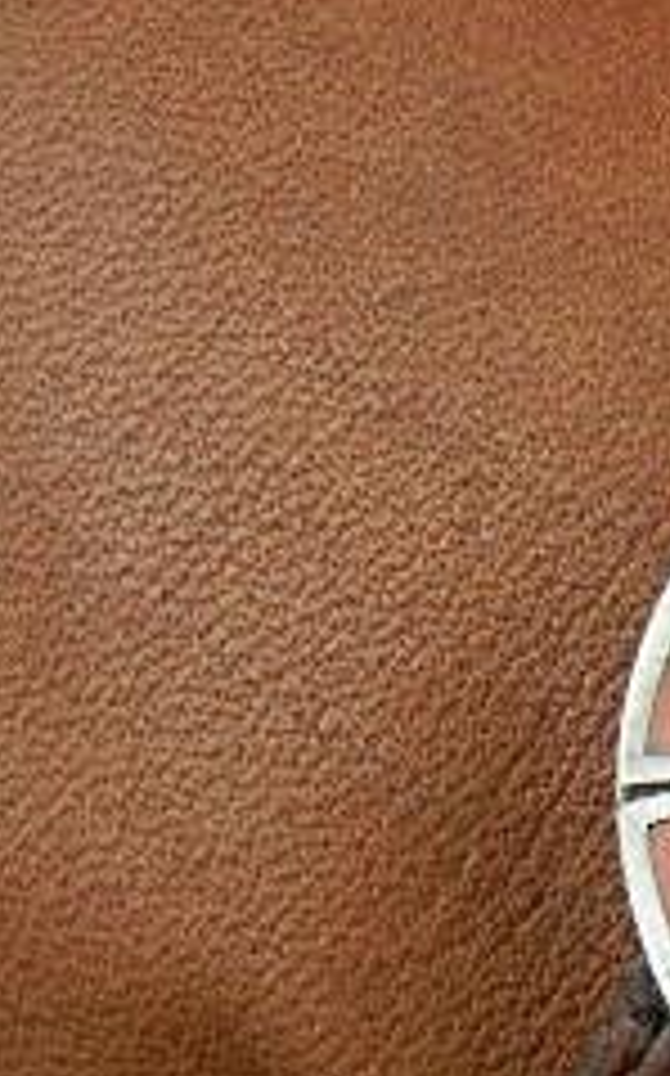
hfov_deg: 5.9
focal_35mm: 219
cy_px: 959
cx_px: 1219
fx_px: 6410
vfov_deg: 9.5
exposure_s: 1/5.4
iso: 200
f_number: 4.3
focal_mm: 13.9
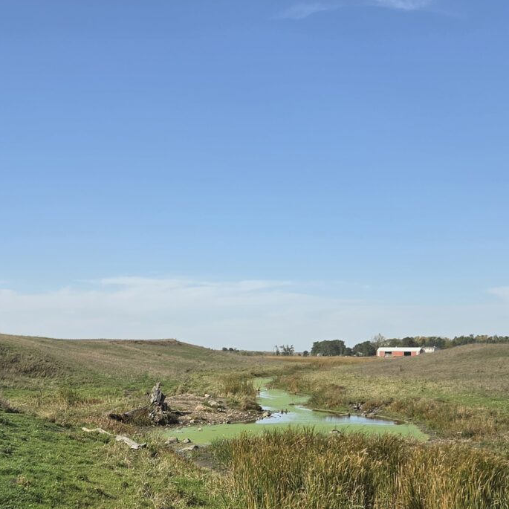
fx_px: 948
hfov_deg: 29.8
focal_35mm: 57
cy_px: 374
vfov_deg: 29.6
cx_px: 164
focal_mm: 5.4
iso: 80
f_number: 1.8
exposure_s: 1/4364
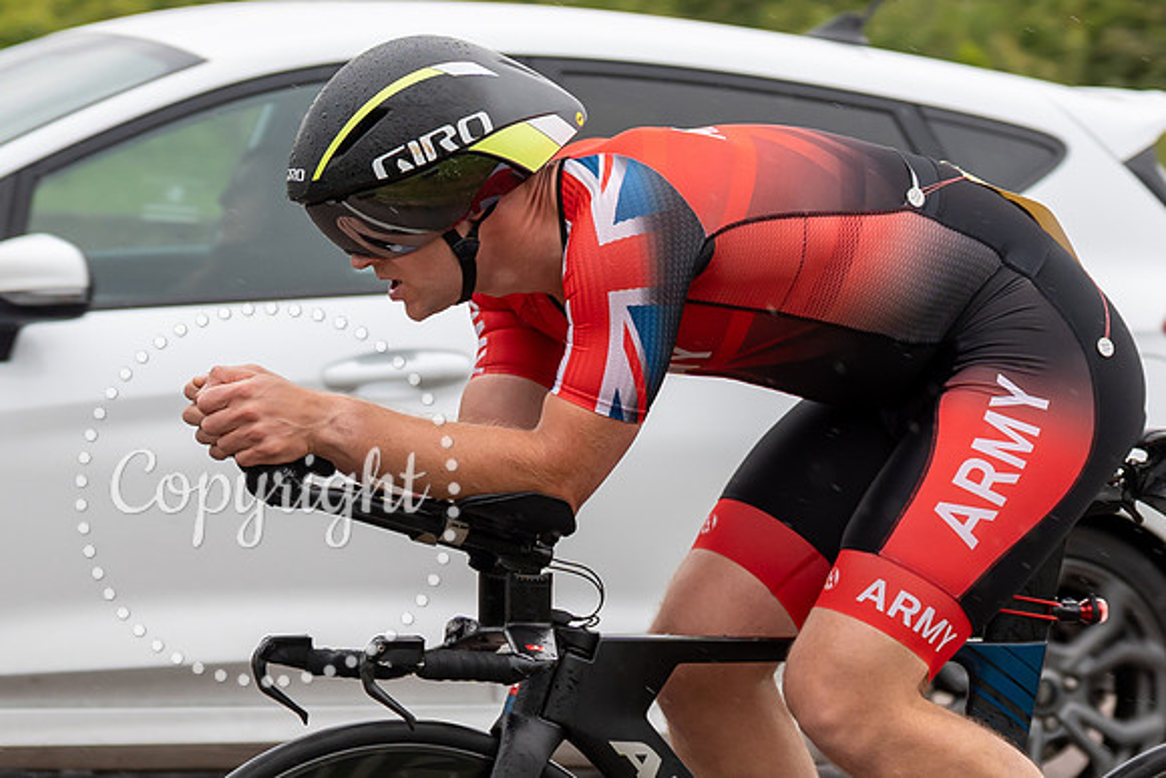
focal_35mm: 213
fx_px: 6914
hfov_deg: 9.6
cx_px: 502
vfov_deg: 6.4
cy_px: 302
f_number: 3.5
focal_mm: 70
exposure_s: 1/1000
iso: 320
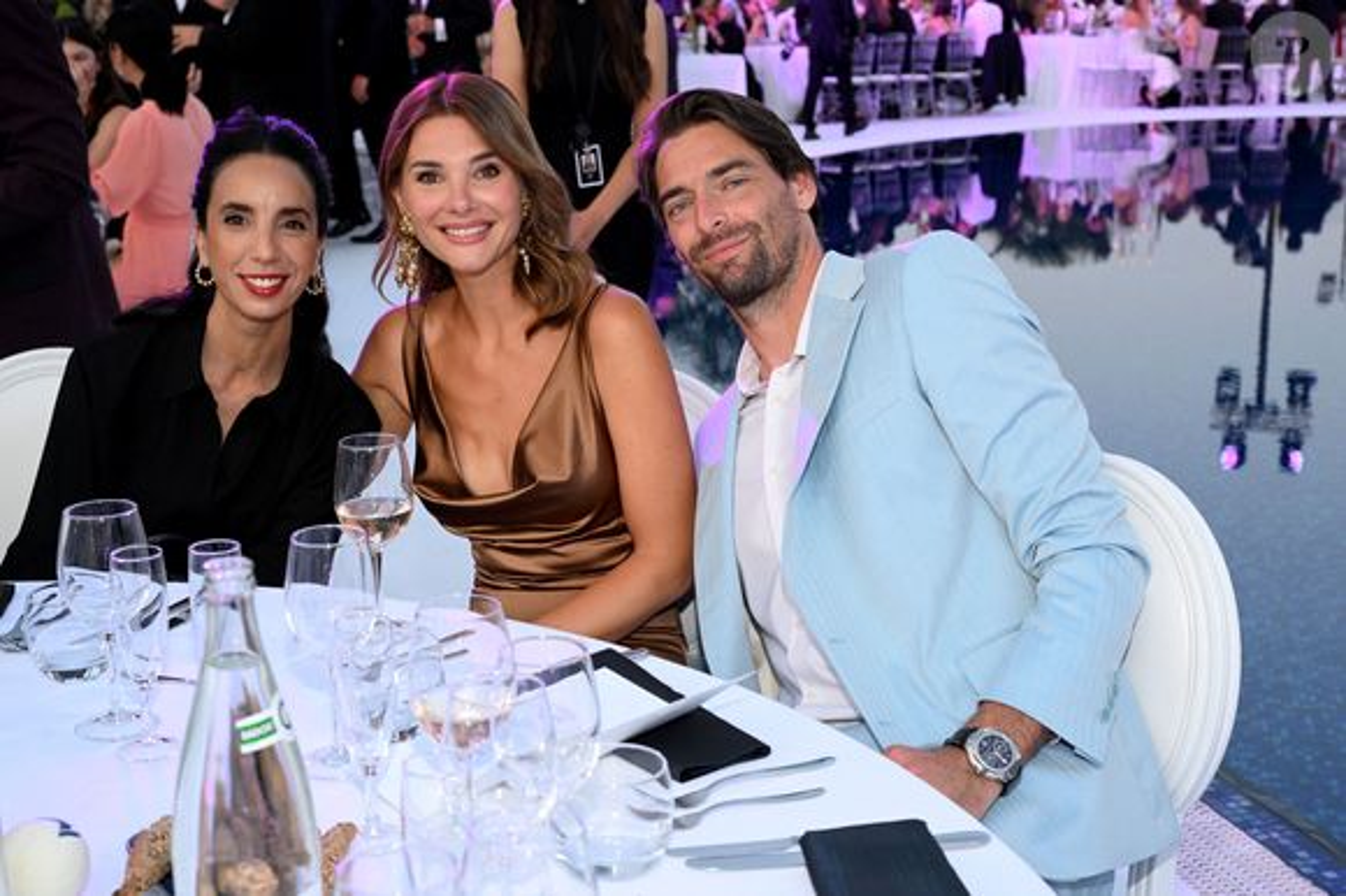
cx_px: 673
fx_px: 1831
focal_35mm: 49
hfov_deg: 40.4
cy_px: 448
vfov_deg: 27.5
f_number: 7.1
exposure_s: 1/160
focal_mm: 49
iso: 1000
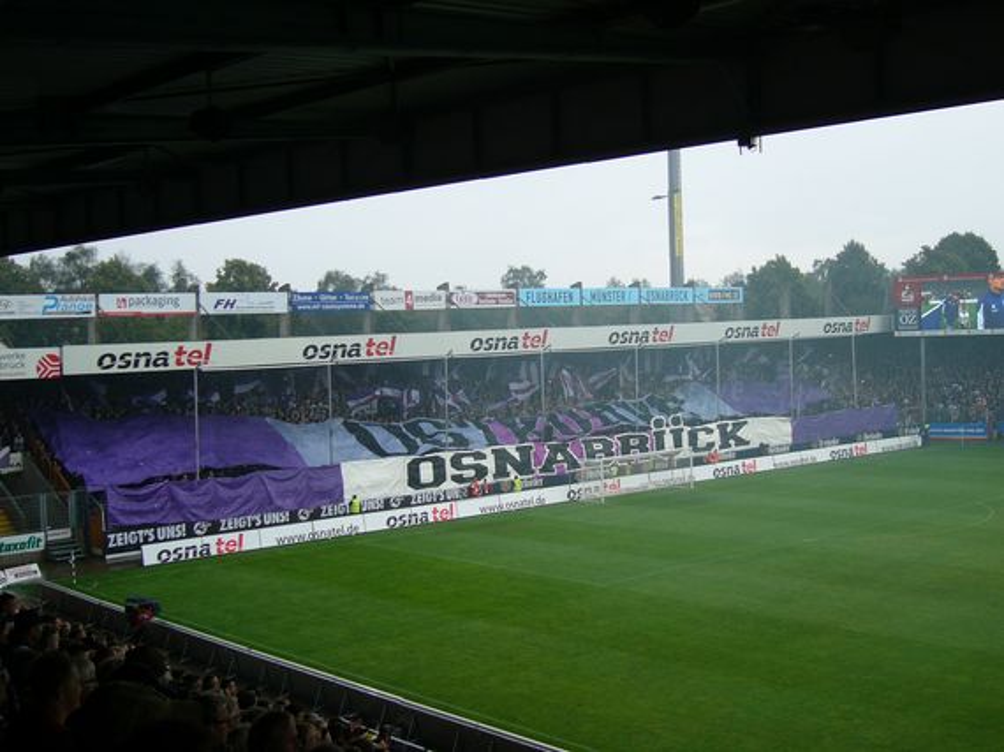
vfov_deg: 32.2
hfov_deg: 42.1
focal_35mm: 45
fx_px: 1305
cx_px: 502
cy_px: 376
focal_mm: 7.5
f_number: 3.2
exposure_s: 1/125
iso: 50
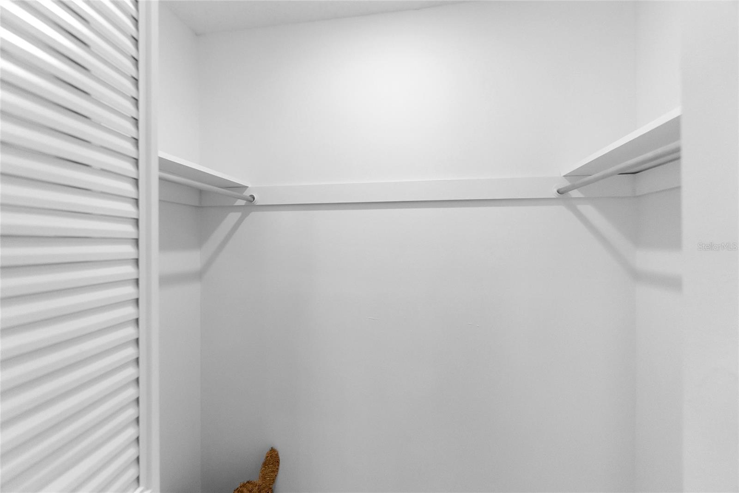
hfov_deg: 100.4
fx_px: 308
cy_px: 246
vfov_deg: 77.3
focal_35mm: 15
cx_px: 370
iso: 2000
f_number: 4
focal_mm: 10
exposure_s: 1/500
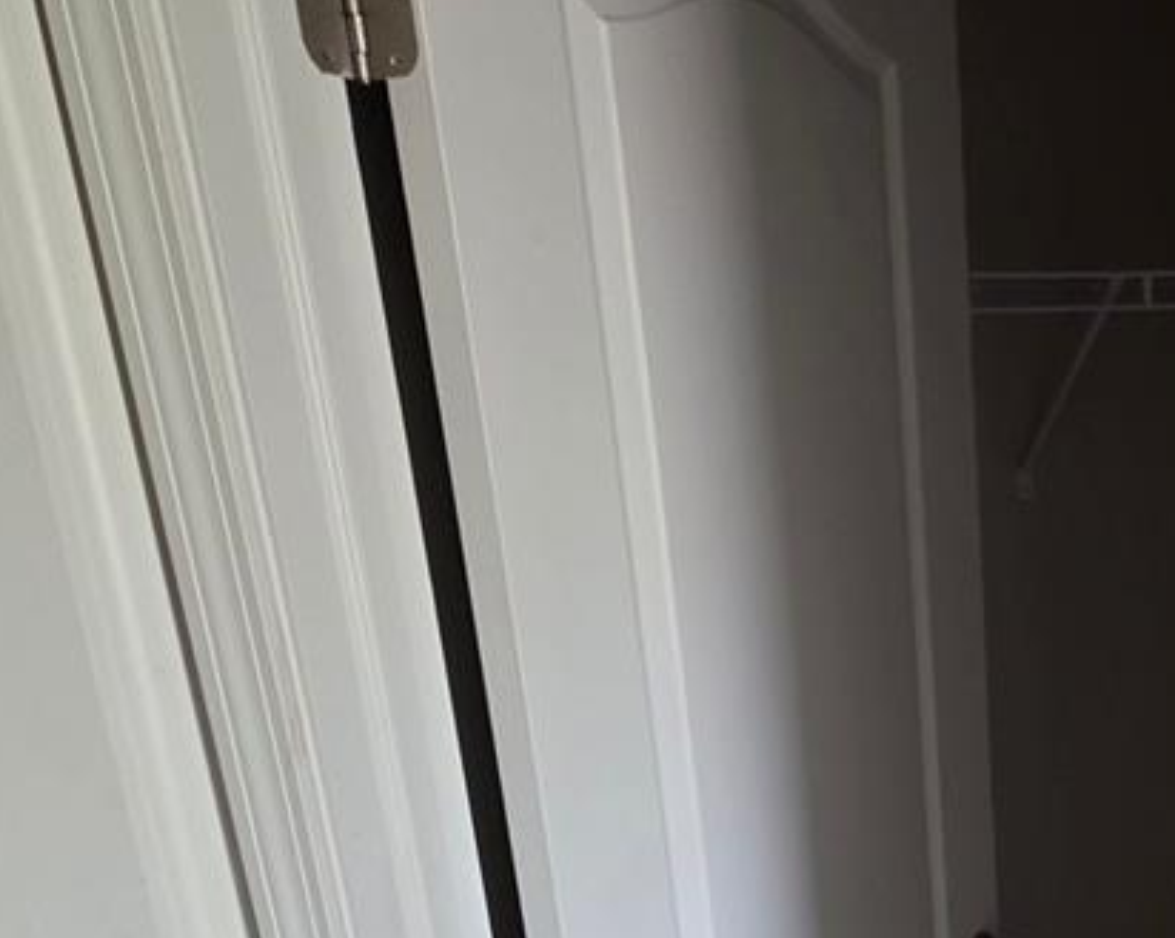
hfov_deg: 45.0
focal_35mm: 37
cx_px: 1035
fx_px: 1286
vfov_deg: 37.6
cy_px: 833
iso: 160
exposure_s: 1/60
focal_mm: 2.2
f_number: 1.9
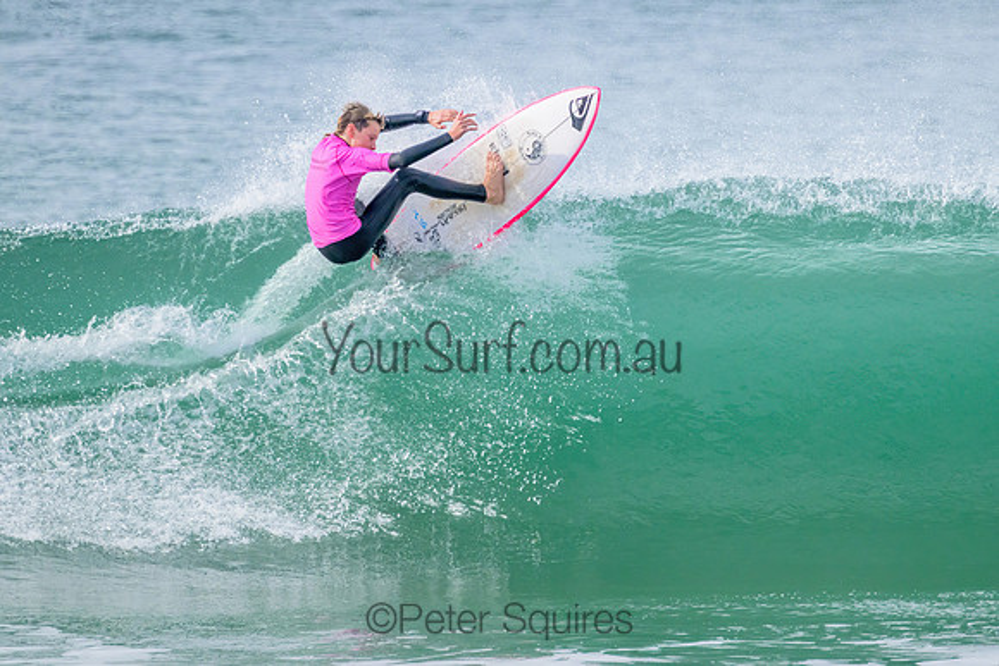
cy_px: 292
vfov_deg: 1.4
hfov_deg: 2.1
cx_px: 622
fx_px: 27644
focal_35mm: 996
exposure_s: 1/1600
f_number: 11
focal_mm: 800
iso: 2500
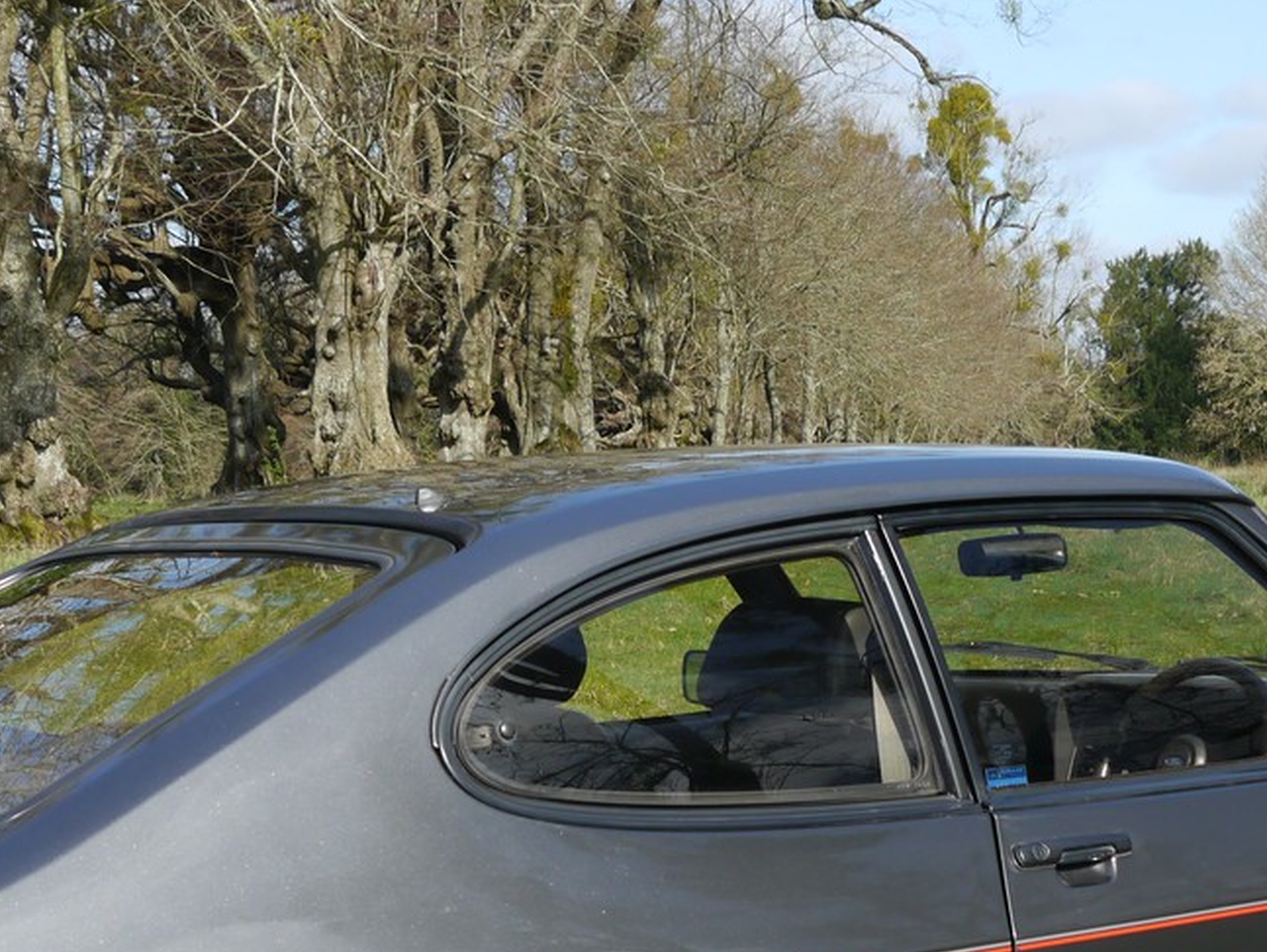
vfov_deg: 18.2
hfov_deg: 24.7
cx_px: 770
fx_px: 2893
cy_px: 964
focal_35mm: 79
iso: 160
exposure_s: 1/160
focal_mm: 16
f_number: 5.6
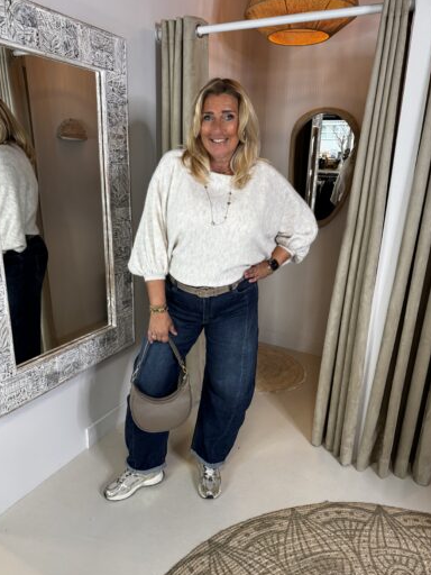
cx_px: 213
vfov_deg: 69.4
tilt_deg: -17.4
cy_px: 295
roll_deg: -1.8
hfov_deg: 54.9
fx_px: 415
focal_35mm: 25
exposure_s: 1/101
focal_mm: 6.76
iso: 160
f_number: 1.78
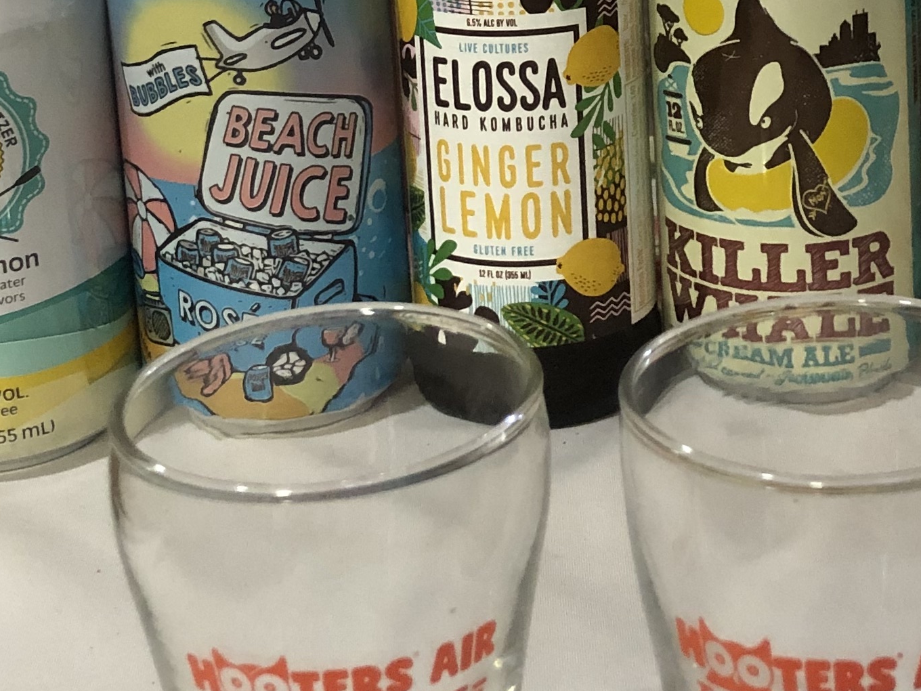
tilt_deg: -11.2
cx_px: 611
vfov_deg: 17.1
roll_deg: +3.2
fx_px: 2208
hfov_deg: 23.5
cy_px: -109
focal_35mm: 83
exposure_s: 1/15
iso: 100
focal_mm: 3.99
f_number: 1.8
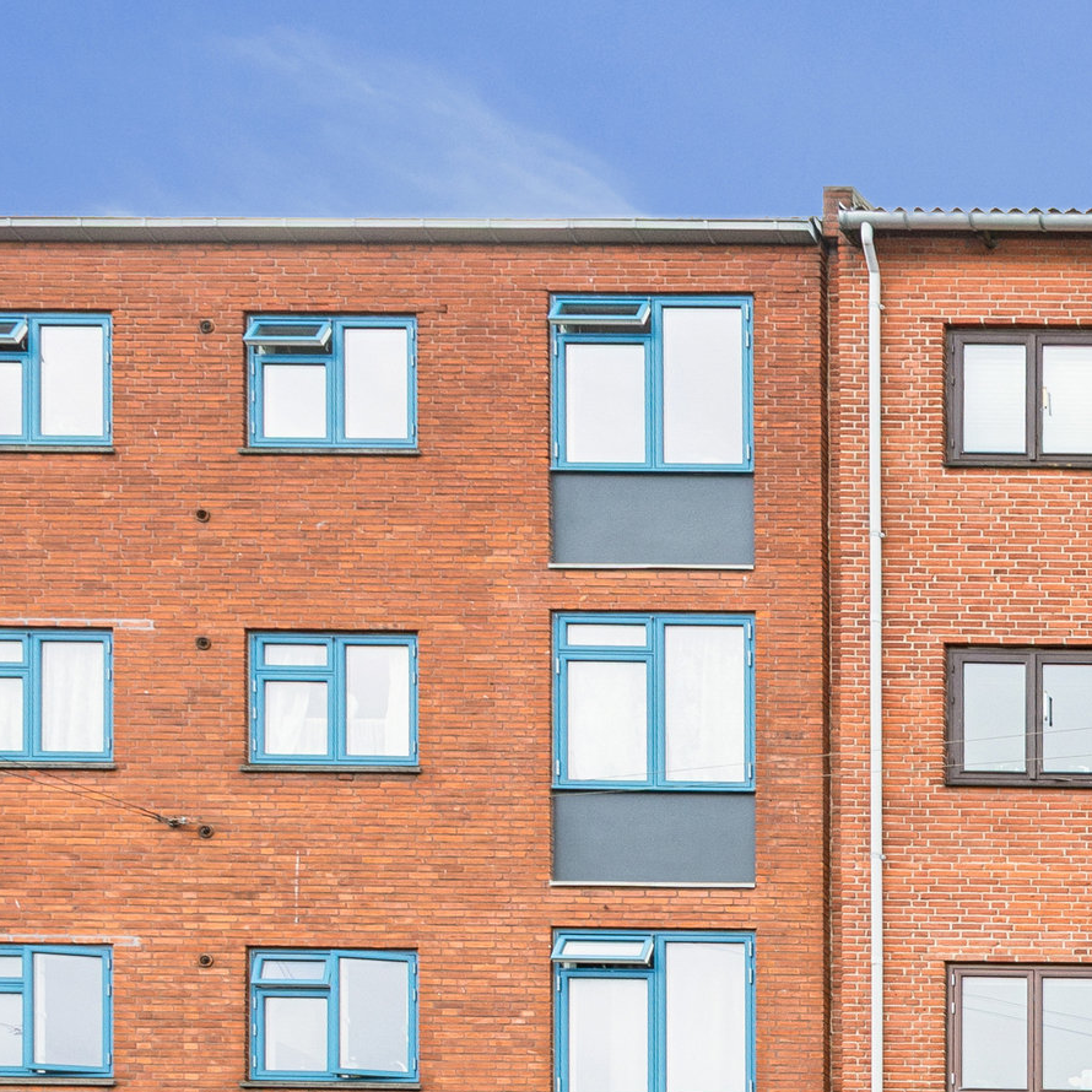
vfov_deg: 25.6
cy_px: 1148
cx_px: 1798
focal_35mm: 63
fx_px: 2248
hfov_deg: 21.2
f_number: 13
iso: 450
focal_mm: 22
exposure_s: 1/125
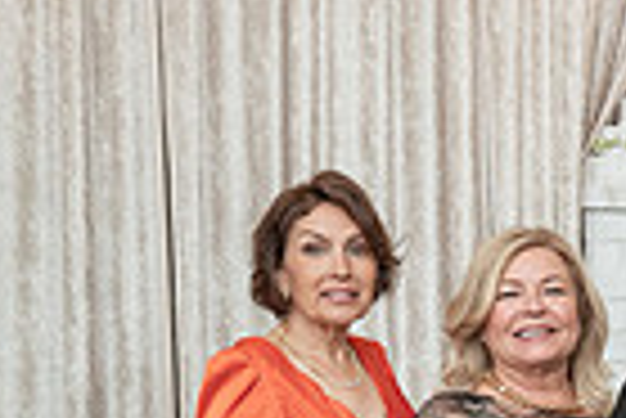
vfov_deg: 10.3
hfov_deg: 13.9
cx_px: 1142
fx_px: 2280
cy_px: 536
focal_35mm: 131
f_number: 4.5
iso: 2000
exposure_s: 1/200
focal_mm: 30
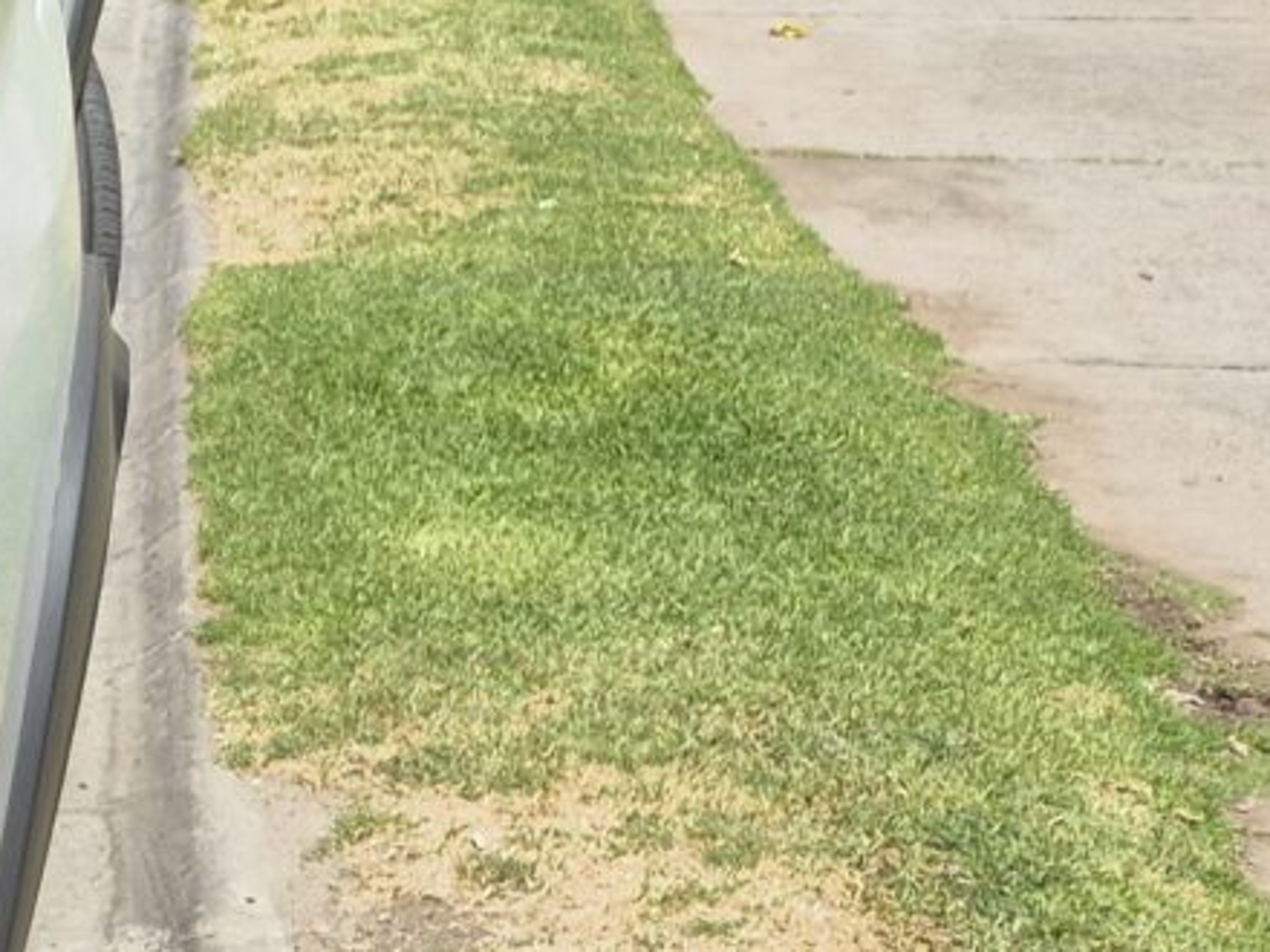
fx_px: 3926
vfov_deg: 13.8
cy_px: 782
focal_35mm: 107
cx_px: -1518
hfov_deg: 14.2
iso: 25
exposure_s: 1/1532
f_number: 1.8
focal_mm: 5.4
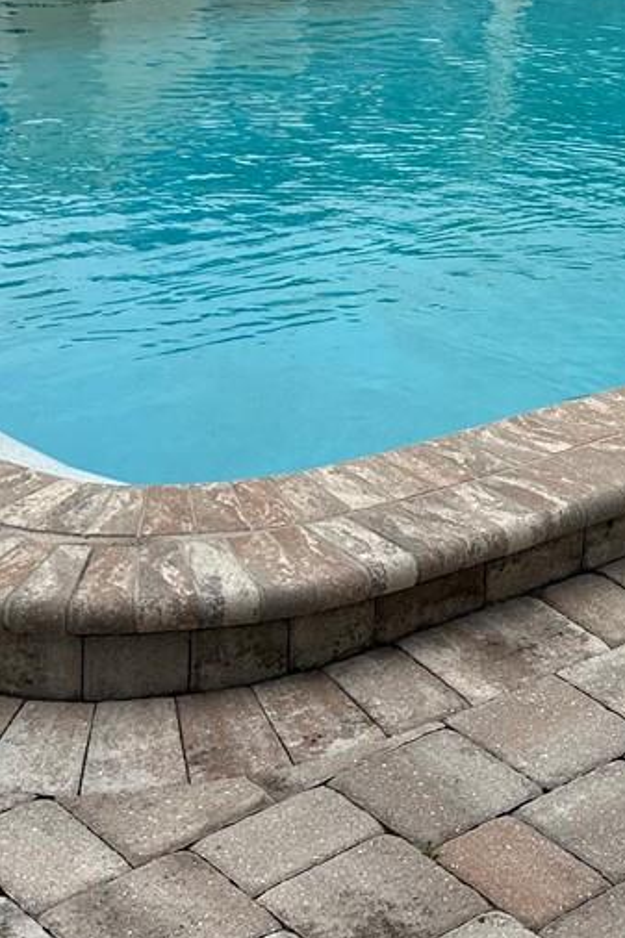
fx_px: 2059
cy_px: 230
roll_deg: -6.0
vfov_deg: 25.4
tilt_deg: -16.3
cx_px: 829
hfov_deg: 16.3
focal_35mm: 79
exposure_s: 1/3058
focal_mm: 6.86
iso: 80
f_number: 1.78
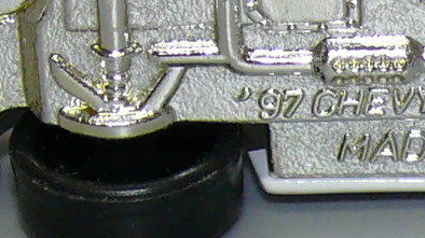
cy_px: -166
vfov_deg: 2.3
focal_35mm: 518
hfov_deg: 4.2
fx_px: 5834
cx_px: 609
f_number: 4
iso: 100
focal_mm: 14.4
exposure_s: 1/30
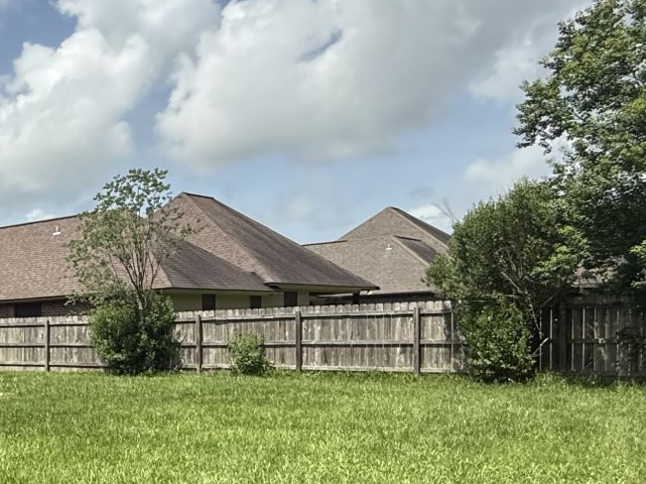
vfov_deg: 32.8
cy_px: 374
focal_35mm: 43
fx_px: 802
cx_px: -191
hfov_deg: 32.8
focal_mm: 2.22
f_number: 2.2
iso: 50
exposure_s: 1/1745
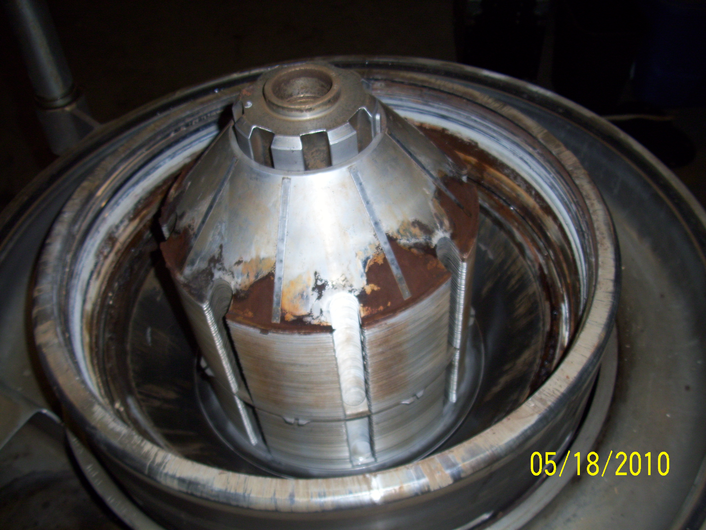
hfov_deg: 54.0
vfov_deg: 41.8
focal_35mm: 34
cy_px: 265
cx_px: 353
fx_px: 693
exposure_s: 1/40
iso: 80
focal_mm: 5.7
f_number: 2.9
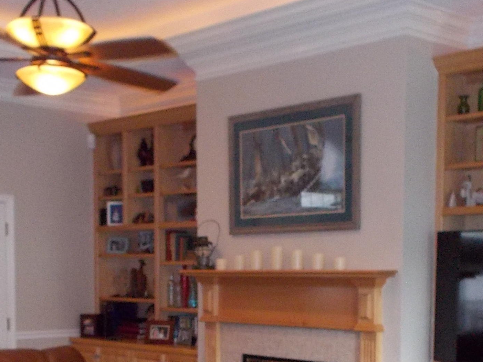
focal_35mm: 62
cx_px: 250
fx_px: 865
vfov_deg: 23.0
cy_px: 326
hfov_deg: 31.2
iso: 320
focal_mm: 4.1
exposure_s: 1/25
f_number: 3.3
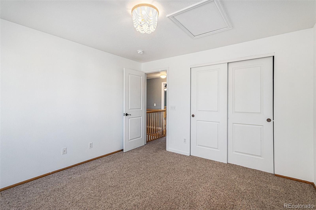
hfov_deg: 96.8
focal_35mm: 16
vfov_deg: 73.7
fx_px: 140
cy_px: 105
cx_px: 158
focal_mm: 16
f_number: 8
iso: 500
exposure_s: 1/25
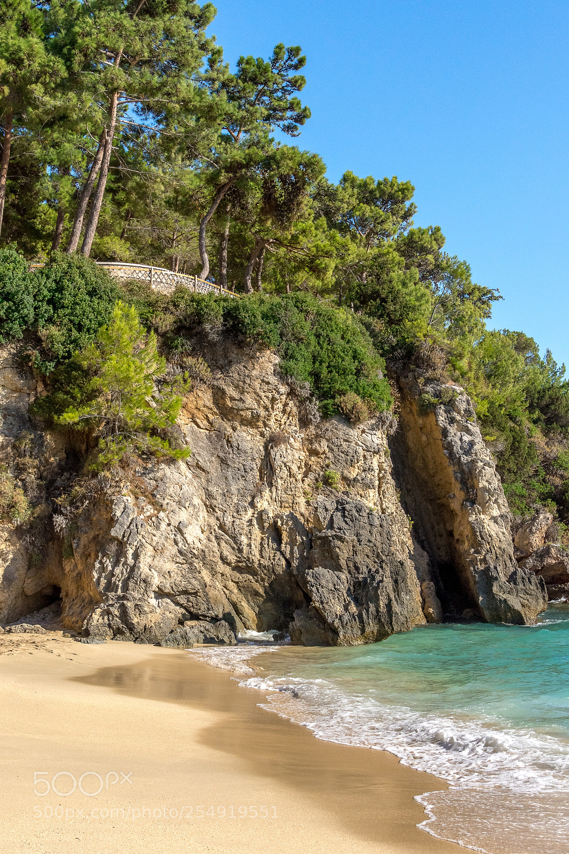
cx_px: 284
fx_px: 1245
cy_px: 427
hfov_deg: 25.7
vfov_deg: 37.9
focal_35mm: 52
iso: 800
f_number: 8
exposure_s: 1/1000
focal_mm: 35
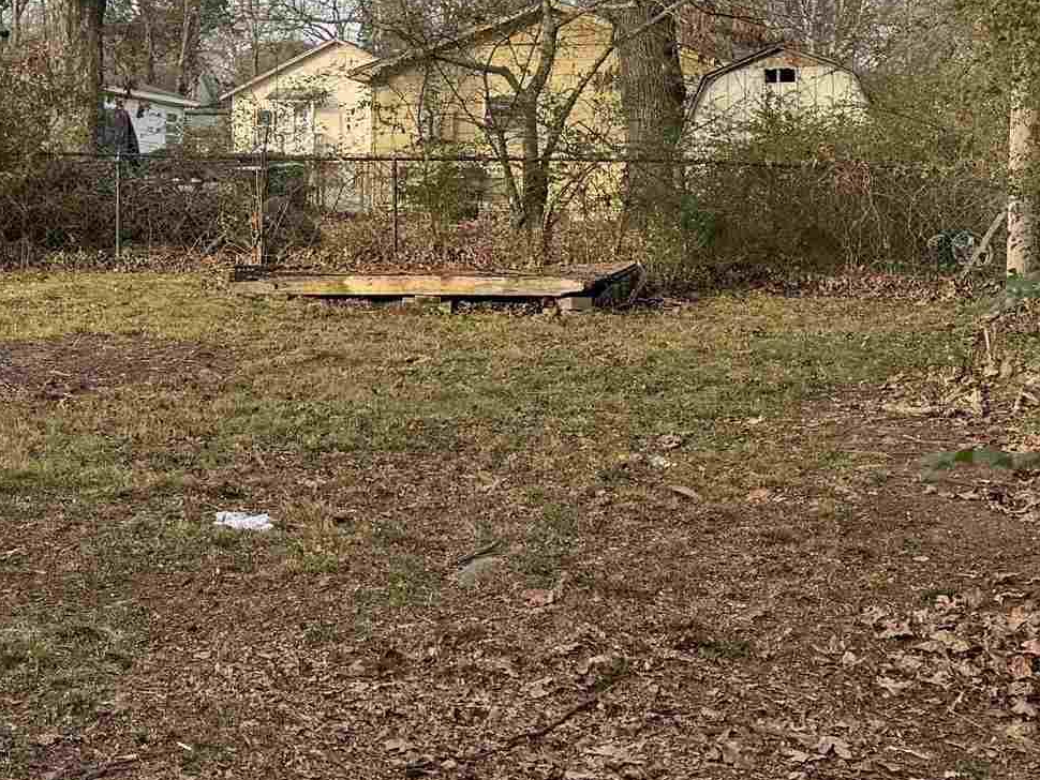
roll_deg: -0.5
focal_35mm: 76
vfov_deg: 19.2
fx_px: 2284
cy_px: 144
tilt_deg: +2.3
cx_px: 303
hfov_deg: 25.4
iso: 80
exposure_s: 1/1018
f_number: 1.78
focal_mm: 6.76
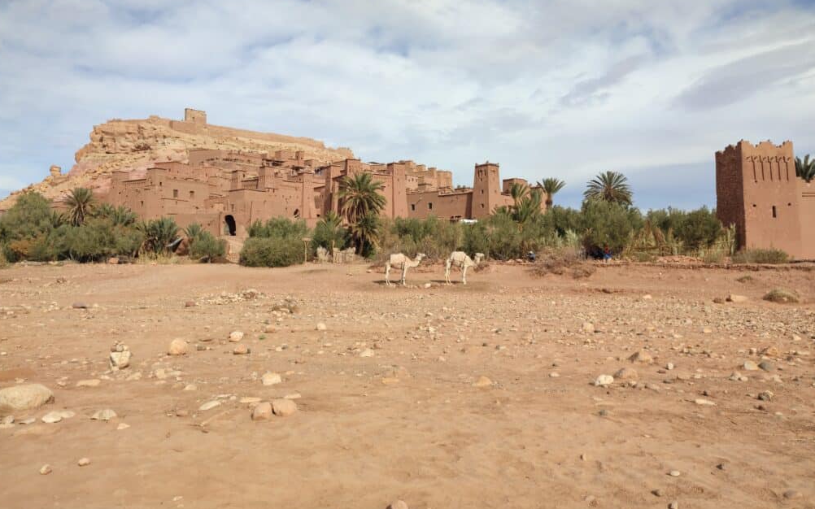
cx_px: 405
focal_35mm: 26
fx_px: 577
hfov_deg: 70.4
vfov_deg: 47.5
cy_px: 228
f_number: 1.89
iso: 50
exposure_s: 1/587
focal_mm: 5.89
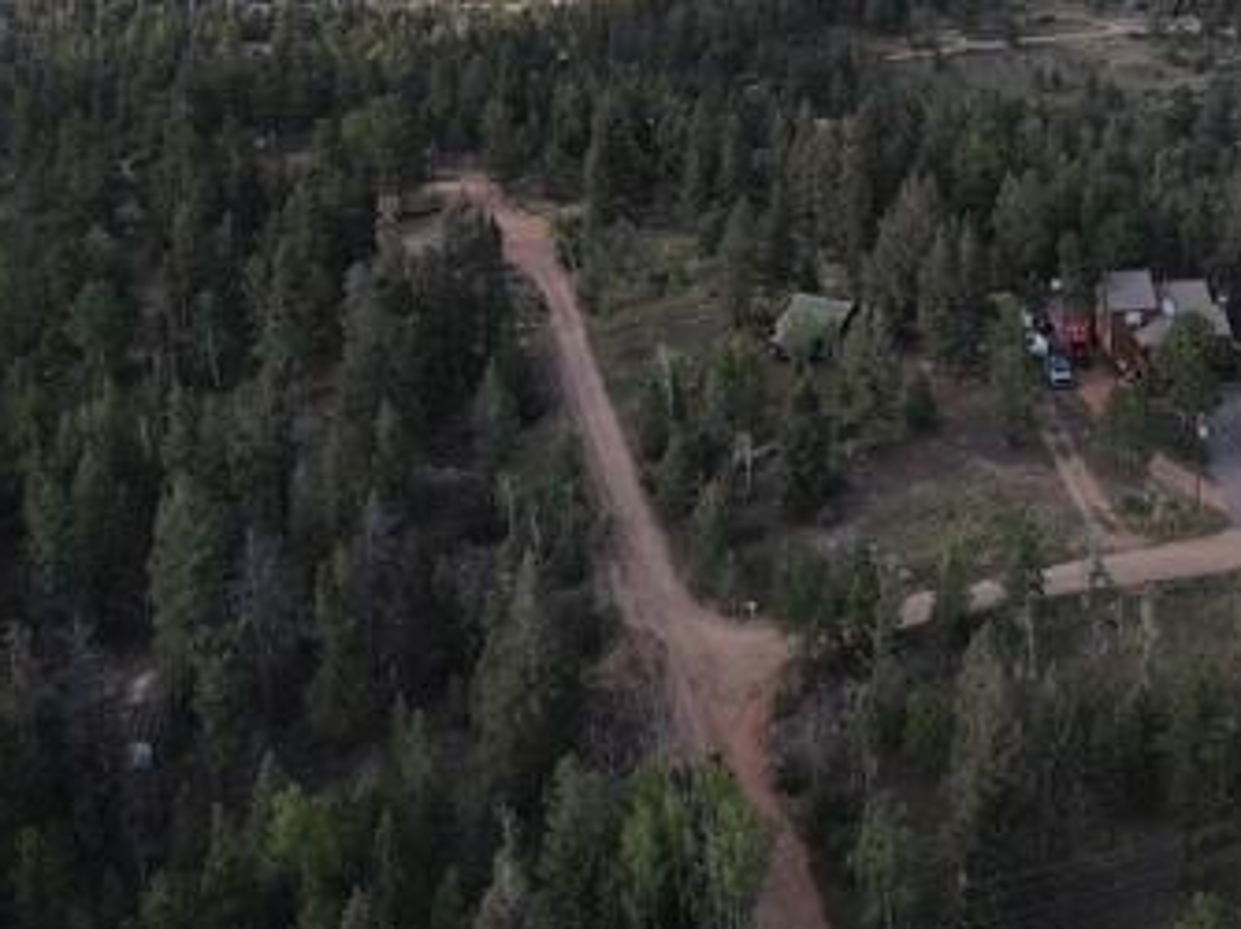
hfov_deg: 39.3
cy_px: 59
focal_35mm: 46
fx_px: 1648
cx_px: 1025
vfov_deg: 29.9
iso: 100
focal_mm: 4.5
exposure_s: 1/500
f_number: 2.8
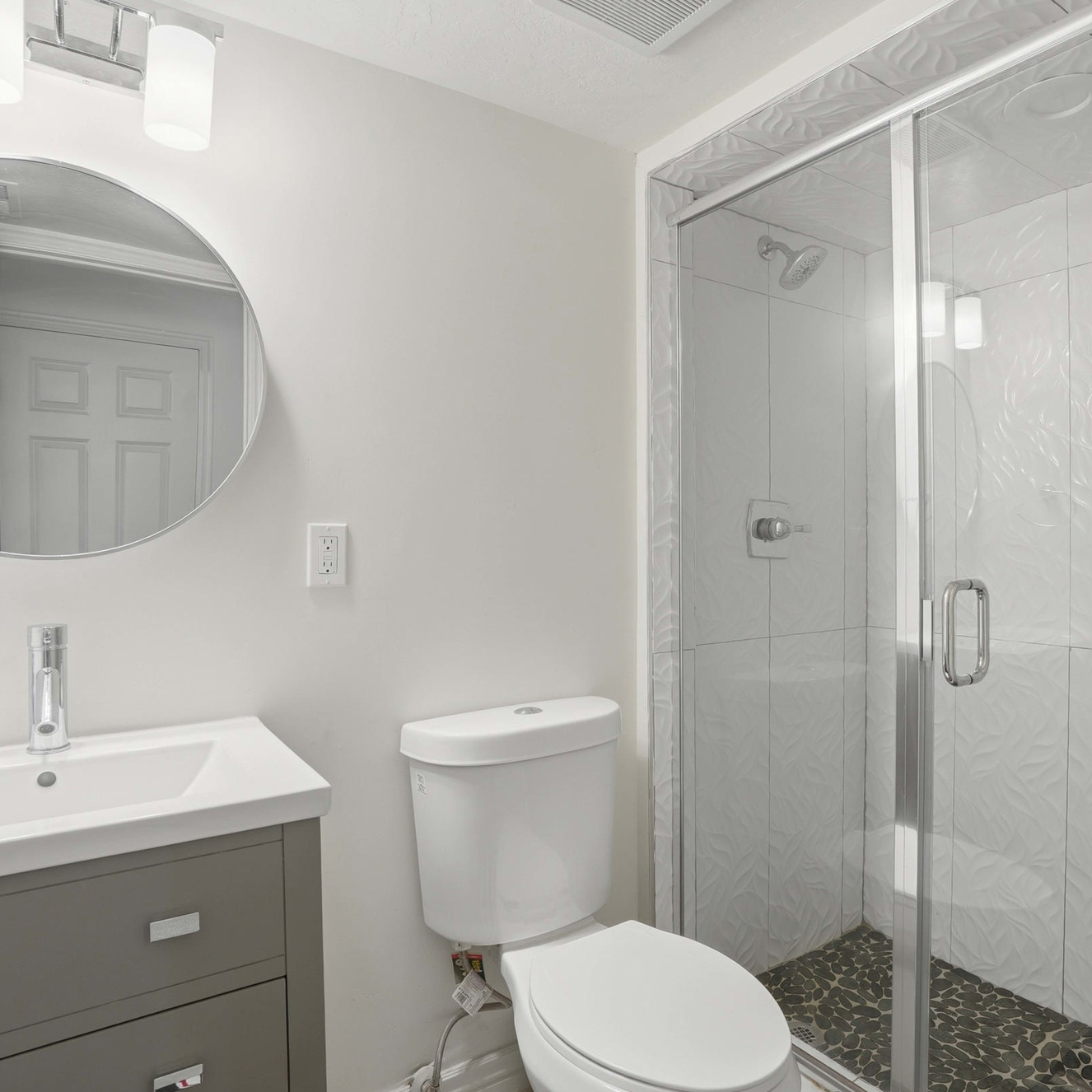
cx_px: 645
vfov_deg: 72.1
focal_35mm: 21
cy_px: 555
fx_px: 749
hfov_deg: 71.5
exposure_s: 1/100
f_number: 9
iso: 250
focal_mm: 16
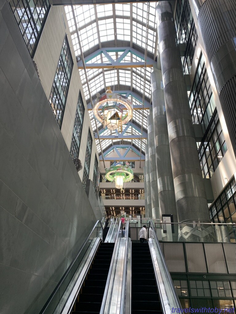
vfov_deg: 67.3
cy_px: 157
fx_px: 236
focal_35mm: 26
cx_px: 118
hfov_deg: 53.1
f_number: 1.8
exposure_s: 1/120
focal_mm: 4.25
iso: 50
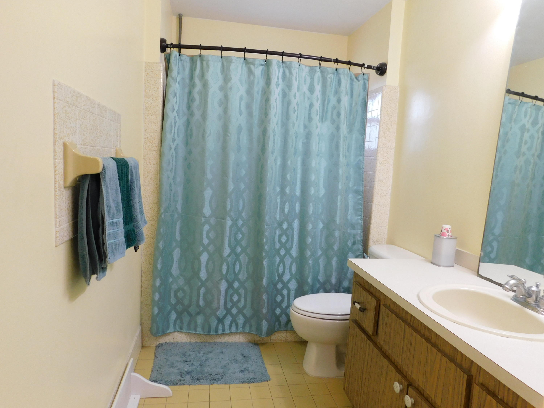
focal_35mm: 24
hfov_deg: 71.6
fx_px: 377
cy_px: 204
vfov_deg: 56.8
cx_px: 272
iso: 180
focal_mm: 4.1
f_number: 3
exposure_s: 1/30
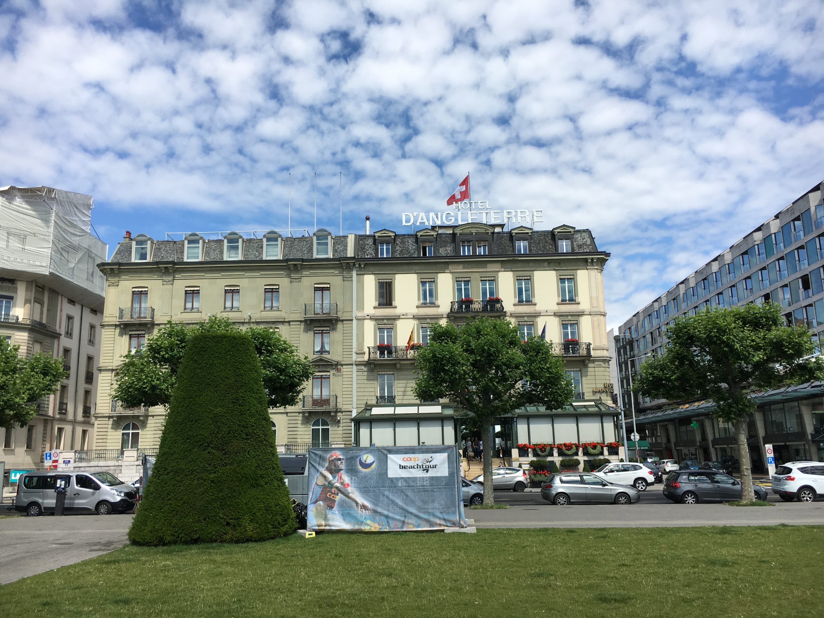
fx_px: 690
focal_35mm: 29
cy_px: 309
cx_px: 412
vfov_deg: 48.2
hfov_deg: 61.7
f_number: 2.2
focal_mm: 4.15
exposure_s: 1/1637
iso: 25
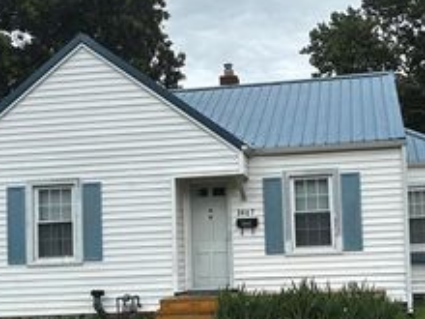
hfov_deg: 32.5
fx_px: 724
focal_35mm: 59
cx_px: 269
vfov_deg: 24.7
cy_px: 216
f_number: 1.6
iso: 50
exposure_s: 1/1567
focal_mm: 5.96
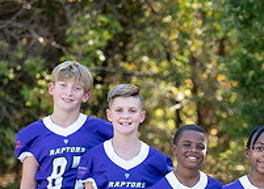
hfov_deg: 13.1
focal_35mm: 151
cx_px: 275
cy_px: 252
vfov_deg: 9.4
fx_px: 1133
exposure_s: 1/640
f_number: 1.6
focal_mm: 50
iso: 100
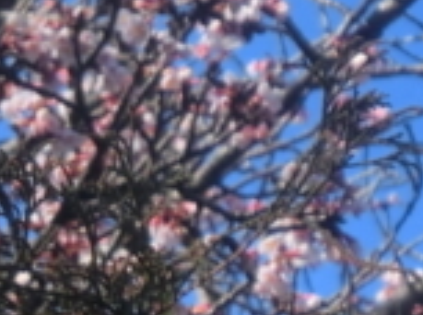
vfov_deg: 1.6
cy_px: -64
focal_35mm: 953
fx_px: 11618
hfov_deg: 2.1
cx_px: 0
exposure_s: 1/250
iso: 80
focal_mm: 25.3
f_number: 5.8
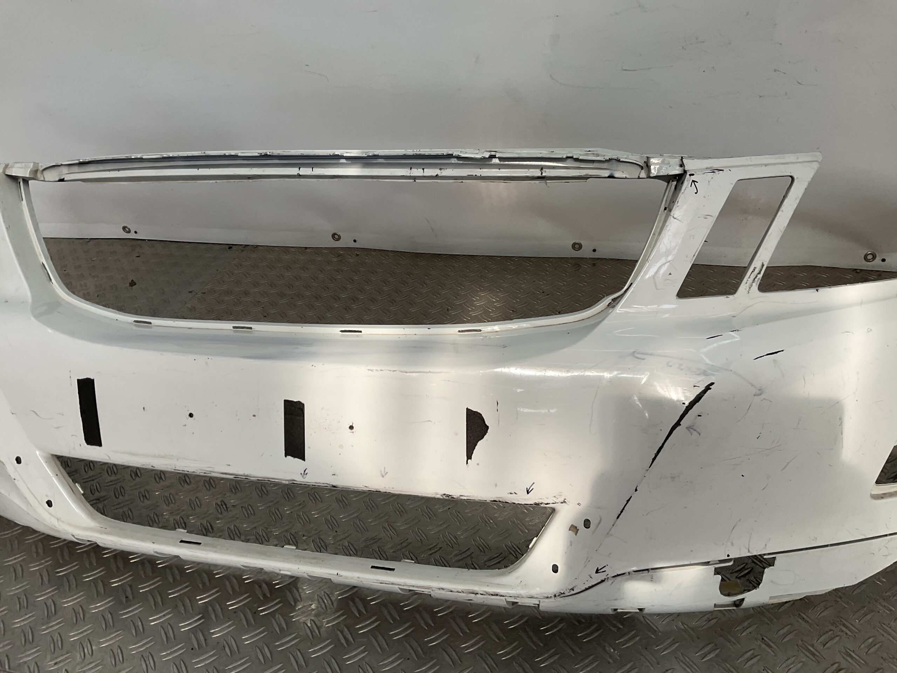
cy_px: 336
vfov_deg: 48.2
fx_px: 751
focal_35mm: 29
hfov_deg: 61.7
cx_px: 448
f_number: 1.8
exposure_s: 1/709
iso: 16
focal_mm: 3
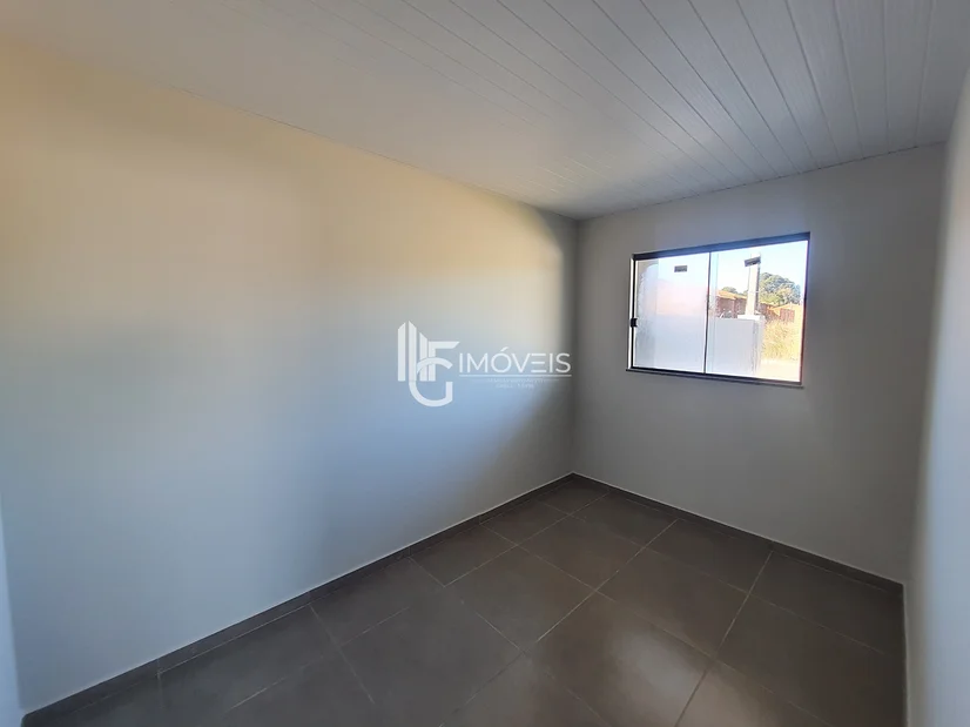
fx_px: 364
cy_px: 364
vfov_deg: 89.9
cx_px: 485
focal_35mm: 13
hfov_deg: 106.2
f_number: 2.2
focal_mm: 1.74
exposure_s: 1/60
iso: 80
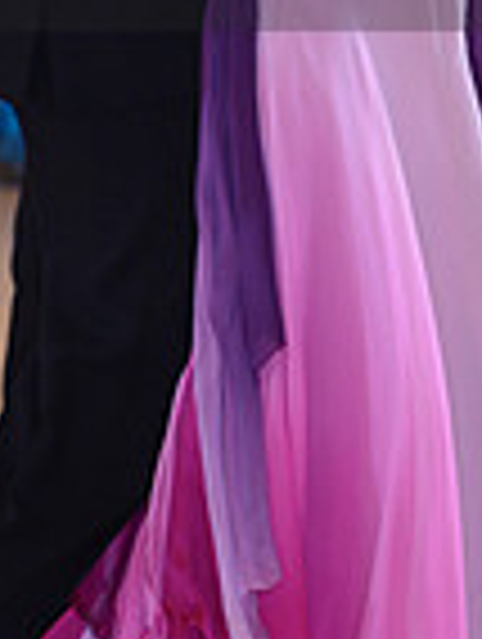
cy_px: -117
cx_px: 349
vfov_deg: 3.5
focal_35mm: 568
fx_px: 10514
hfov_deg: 2.6
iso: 1250
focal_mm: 145
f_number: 5.6
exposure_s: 1/250
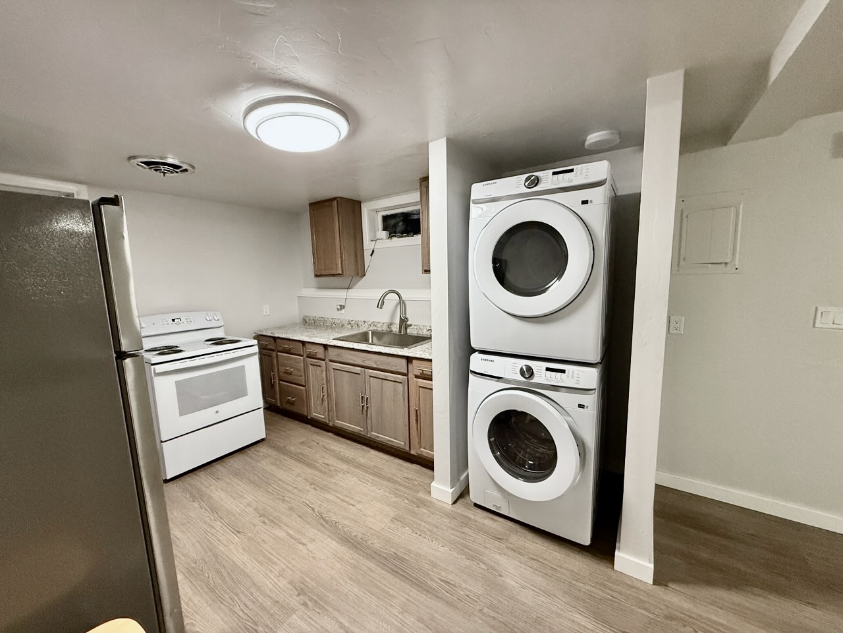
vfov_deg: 85.7
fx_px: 341
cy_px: 316
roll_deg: +1.7
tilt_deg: -6.6
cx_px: 422
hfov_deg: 102.1
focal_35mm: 14
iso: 320
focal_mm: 2.22
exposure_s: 1/99
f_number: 2.2
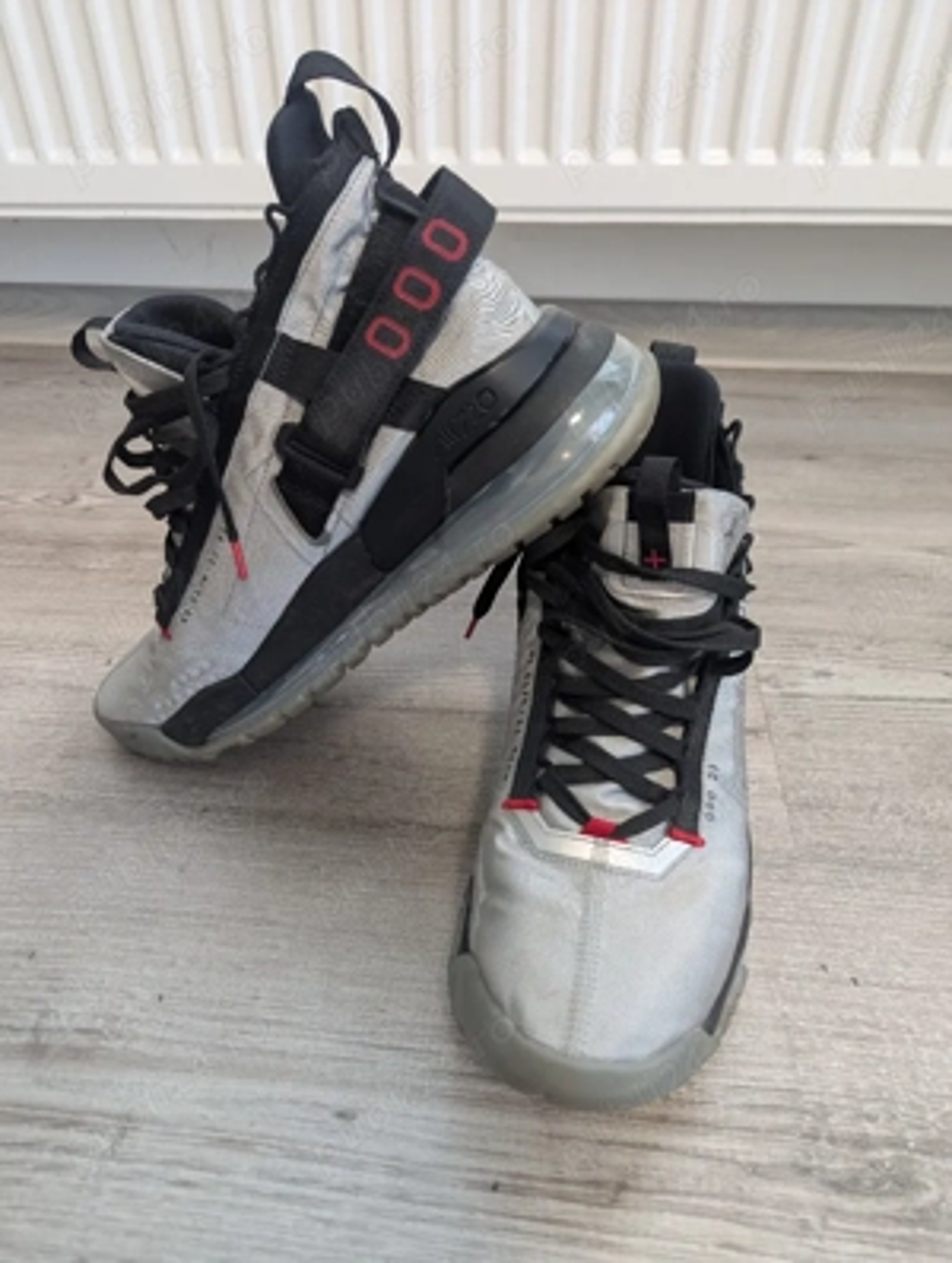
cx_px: 476
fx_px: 877
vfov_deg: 71.5
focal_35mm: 24
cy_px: 632
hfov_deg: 57.0
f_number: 1.85
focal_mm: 6.81
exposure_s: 1/23.9
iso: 175
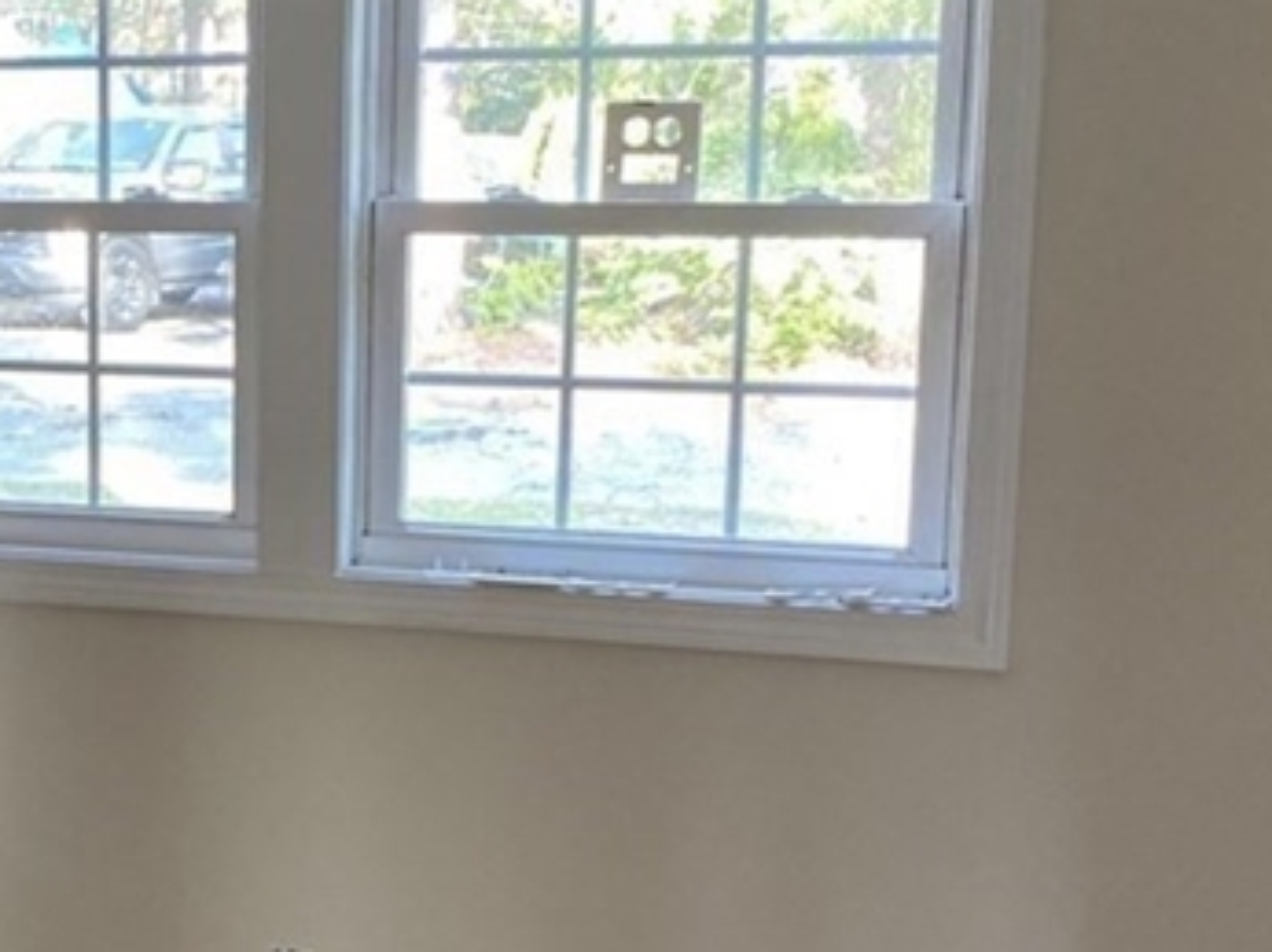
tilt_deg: -9.8
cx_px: 85
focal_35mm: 77
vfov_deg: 19.0
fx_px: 2827
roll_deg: -0.1
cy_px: 673
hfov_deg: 24.5
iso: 200
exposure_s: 1/60
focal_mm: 4.25
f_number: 1.8
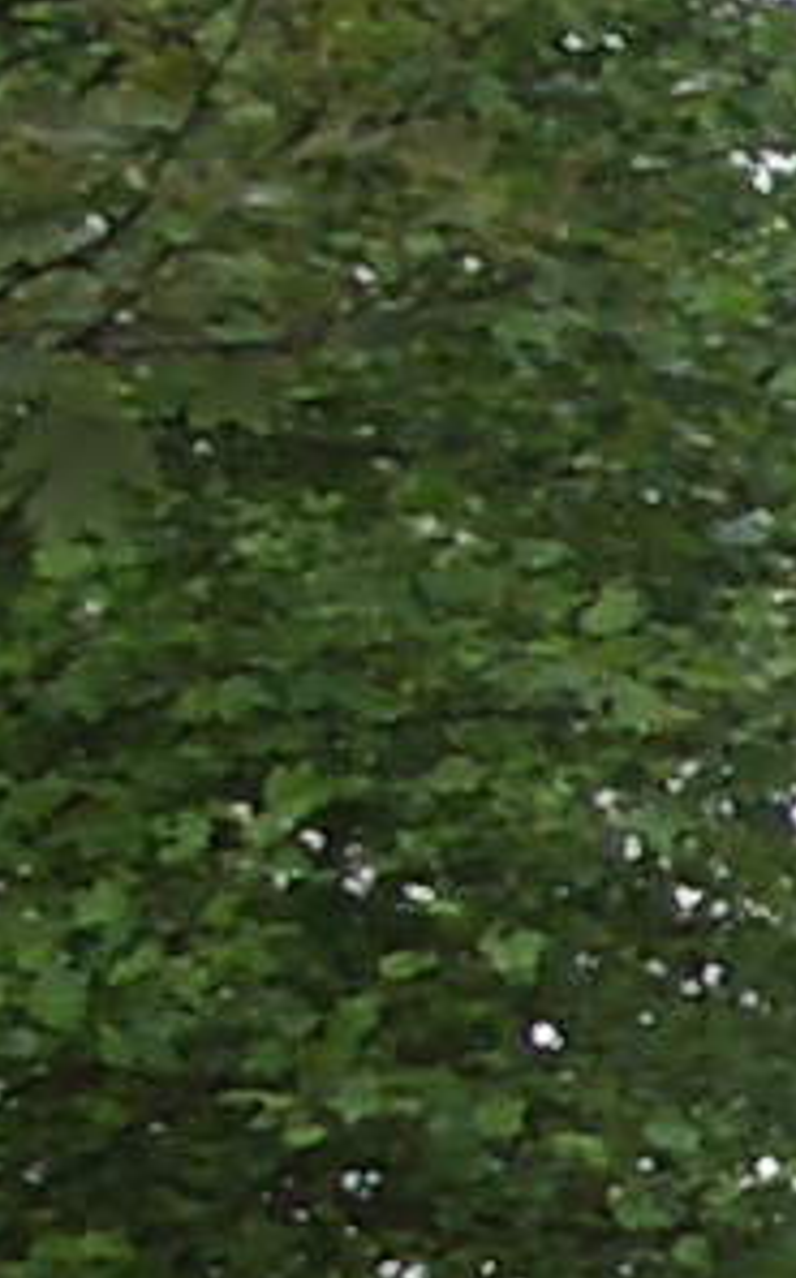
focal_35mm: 320
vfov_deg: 6.5
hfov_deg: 3.9
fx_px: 11134
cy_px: 1433
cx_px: 3012
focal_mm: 5.8
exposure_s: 1/125
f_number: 2.6
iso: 80
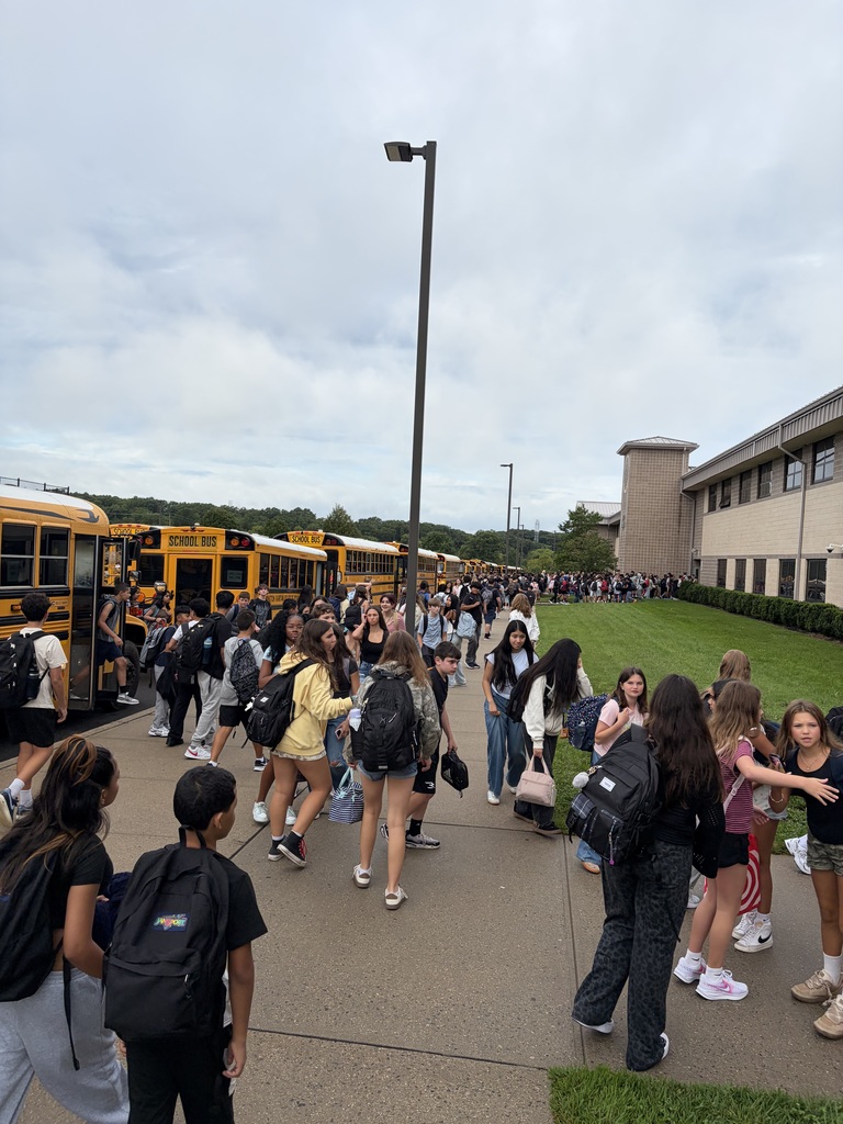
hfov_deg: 53.1
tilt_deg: -0.4
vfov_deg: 67.3
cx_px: 422
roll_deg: -2.8
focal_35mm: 26
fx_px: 844
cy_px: 562
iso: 50
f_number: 1.6
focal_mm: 5.96
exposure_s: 1/1848
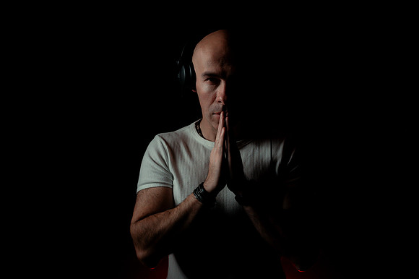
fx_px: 489
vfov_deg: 31.9
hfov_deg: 46.4
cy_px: 140
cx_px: 210
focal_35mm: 42
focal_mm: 42
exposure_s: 1/80
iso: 2500
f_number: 2.8
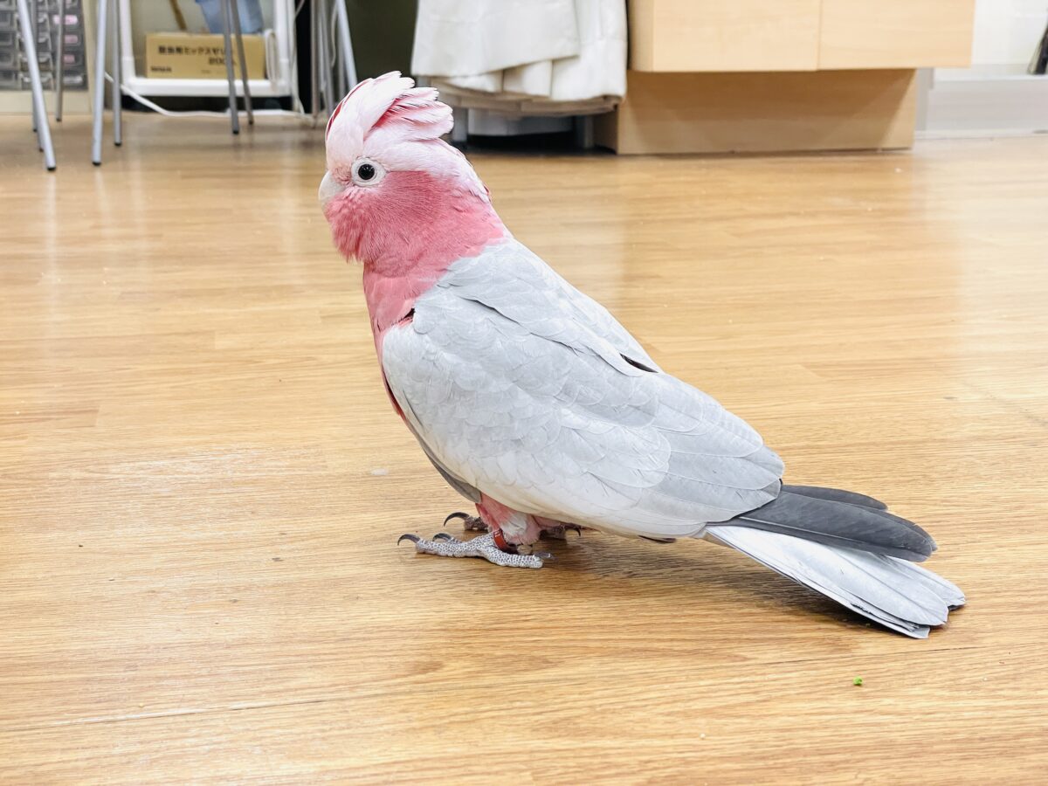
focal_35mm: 52
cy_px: 393
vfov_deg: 28.0
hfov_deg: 36.8
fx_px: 1574
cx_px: 524
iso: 125
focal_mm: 6
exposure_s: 1/99
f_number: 2
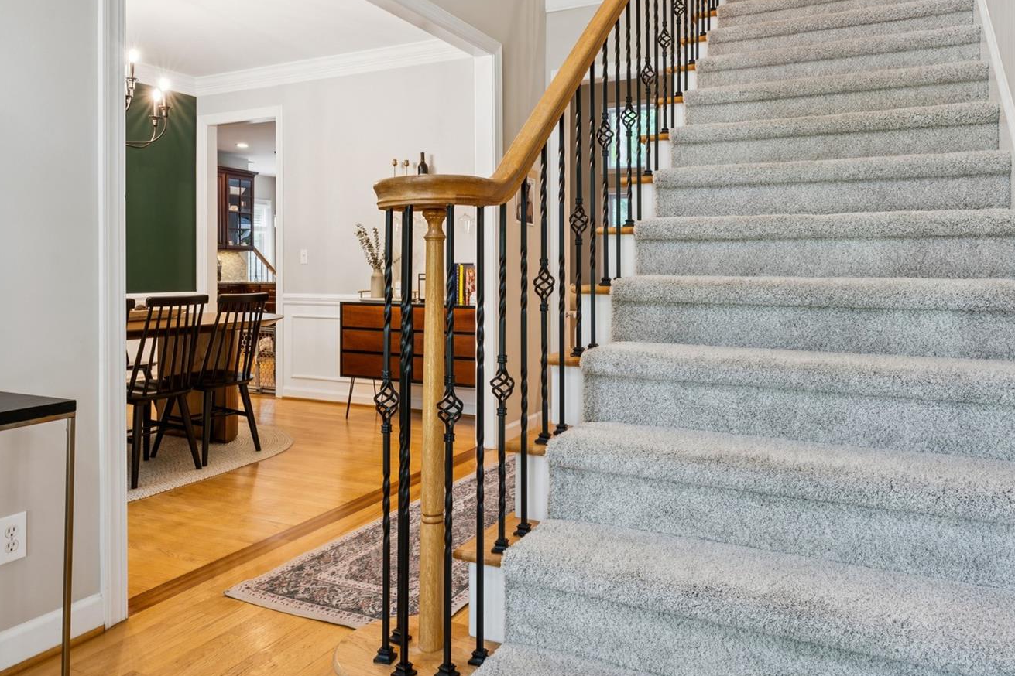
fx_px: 740
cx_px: 513
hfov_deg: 68.9
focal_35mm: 26
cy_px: 260
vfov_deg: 48.7
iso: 100
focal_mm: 16.8
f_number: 13
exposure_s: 1
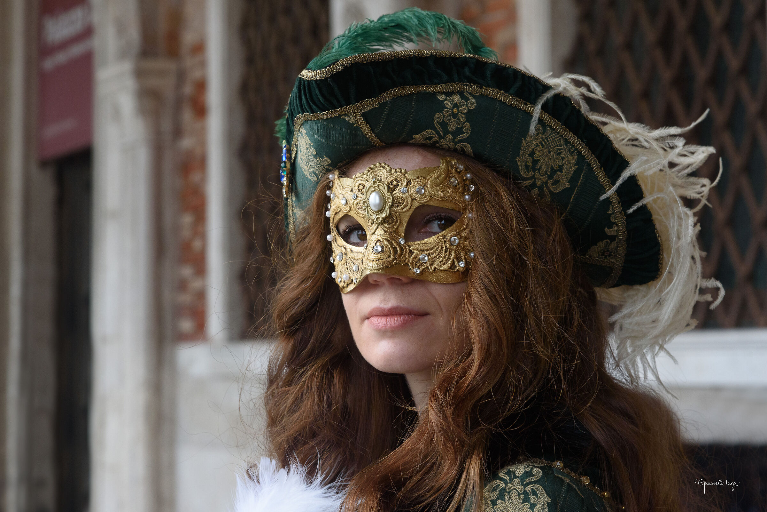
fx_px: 2237
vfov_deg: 13.0
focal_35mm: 105
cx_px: 384
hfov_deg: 19.5
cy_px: 256
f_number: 8
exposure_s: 1/750
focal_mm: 105
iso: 2000
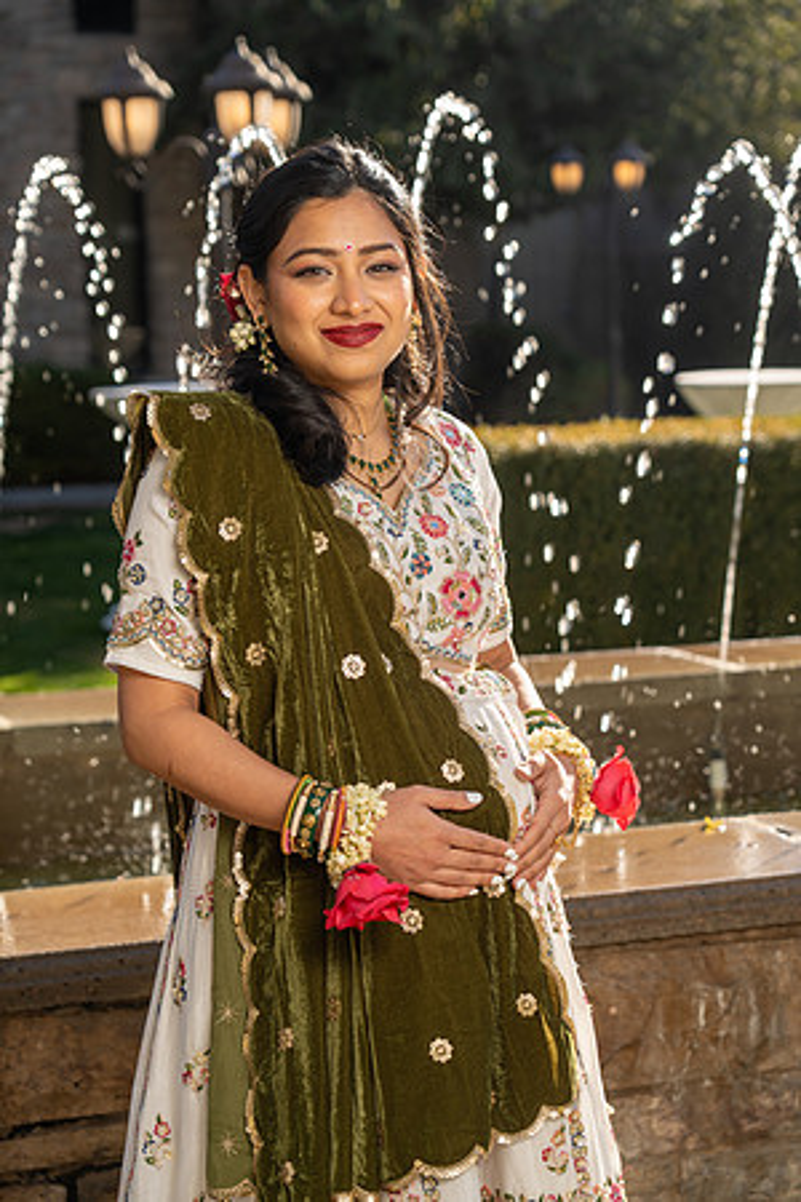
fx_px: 2870
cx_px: 400
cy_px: 601
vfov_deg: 23.6
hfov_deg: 15.9
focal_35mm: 86
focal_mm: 86
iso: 100
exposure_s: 1/200
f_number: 5.6
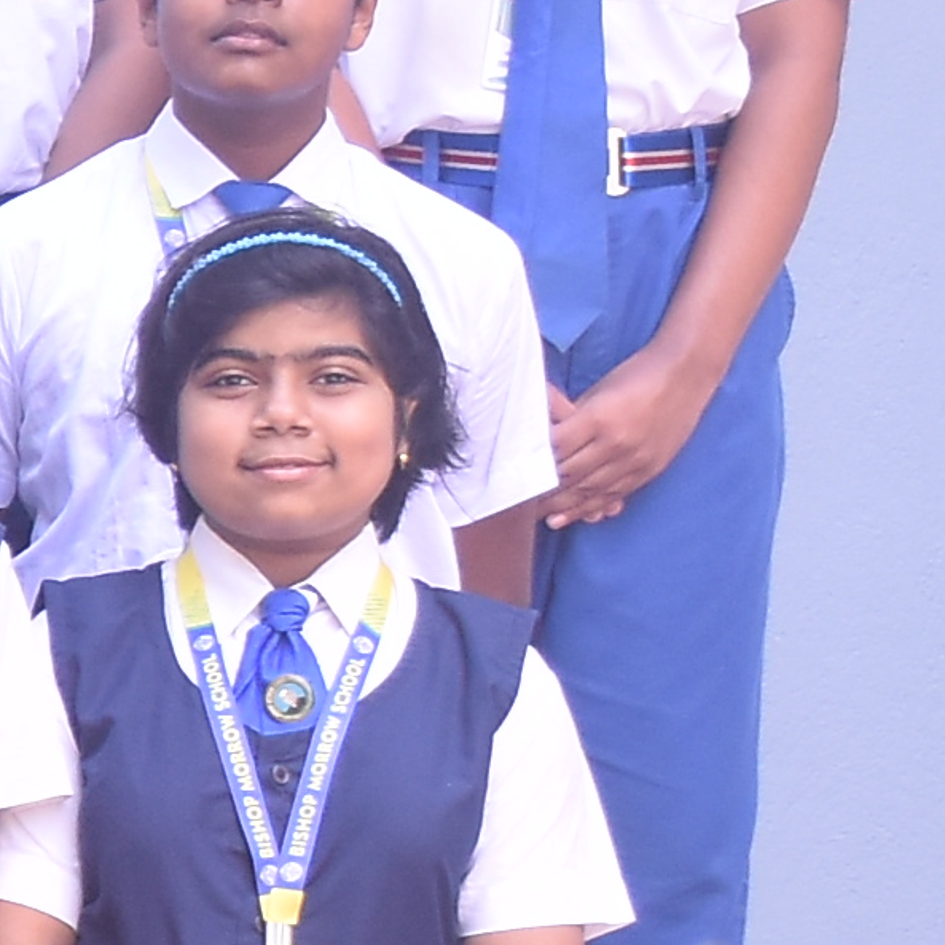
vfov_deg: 6.0
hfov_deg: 5.5
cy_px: 717
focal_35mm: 290
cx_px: -2241
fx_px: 8957
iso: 400
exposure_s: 1/160
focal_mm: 30
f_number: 5
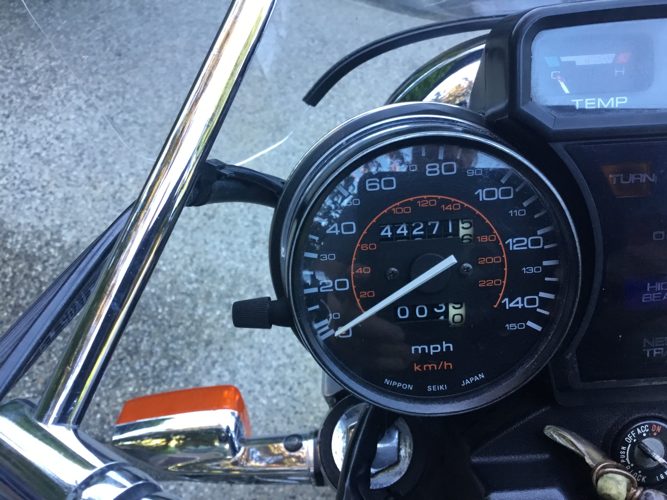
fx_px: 597
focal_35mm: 31
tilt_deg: -35.8
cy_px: 250
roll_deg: -18.1
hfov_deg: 58.4
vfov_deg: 45.4
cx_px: 334
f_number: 2.4
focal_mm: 3.3
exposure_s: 1/30
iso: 50
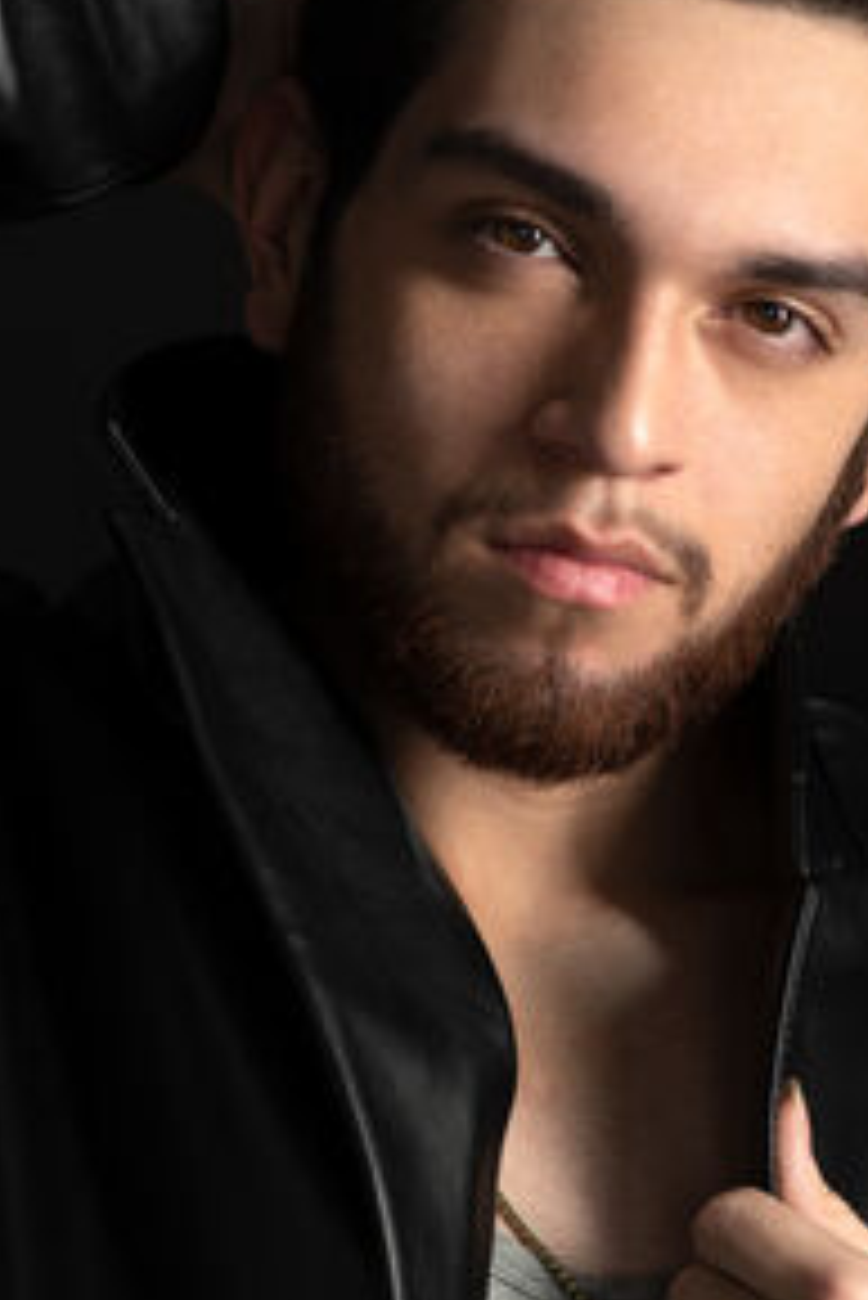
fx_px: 5996
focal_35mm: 166
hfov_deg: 8.3
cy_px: 760
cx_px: 576
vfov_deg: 12.4
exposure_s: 1/125
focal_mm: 100
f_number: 5.6
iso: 400
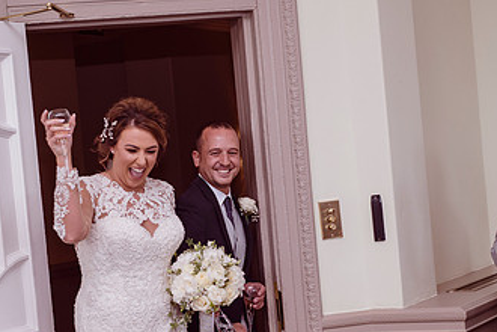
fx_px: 1215
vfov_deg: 15.5
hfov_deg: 23.1
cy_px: 242
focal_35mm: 88
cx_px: 191
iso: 400
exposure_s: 1/100
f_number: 5.6
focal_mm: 50
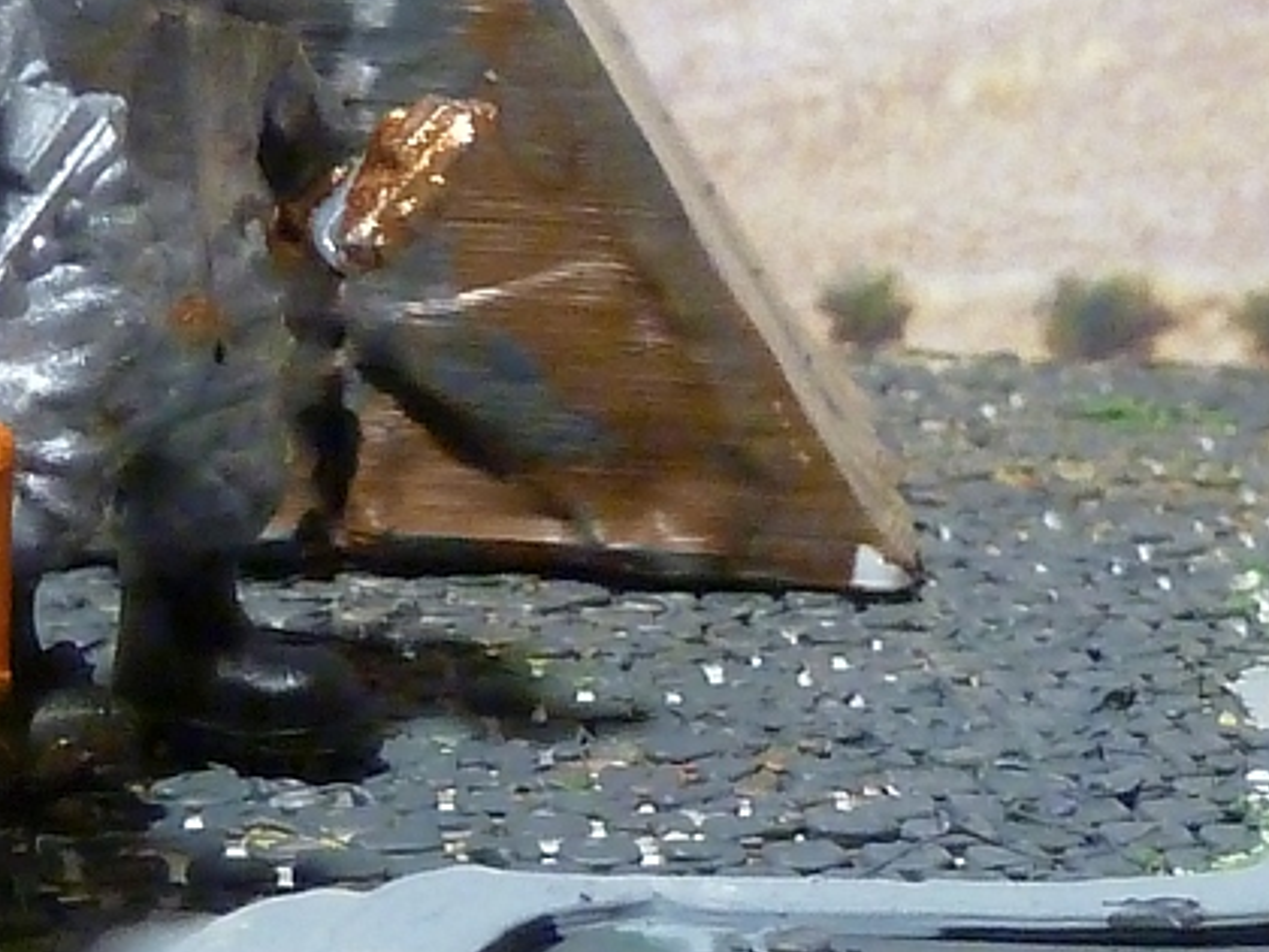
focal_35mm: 61
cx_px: 876
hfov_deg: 31.4
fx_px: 2236
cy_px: 308
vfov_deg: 23.9
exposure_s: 1/25
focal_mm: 4.1
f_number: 3.3
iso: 400
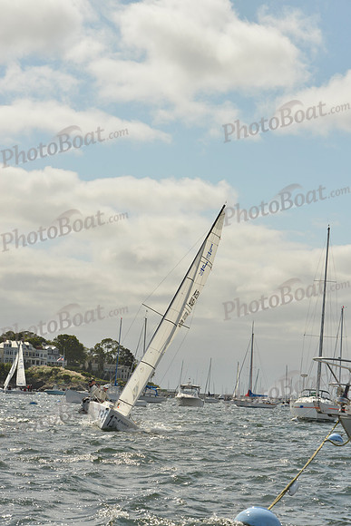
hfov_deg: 13.7
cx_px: 176
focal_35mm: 100
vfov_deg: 20.4
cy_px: 263
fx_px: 1462
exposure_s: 1/1600
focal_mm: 100
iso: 400
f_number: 11
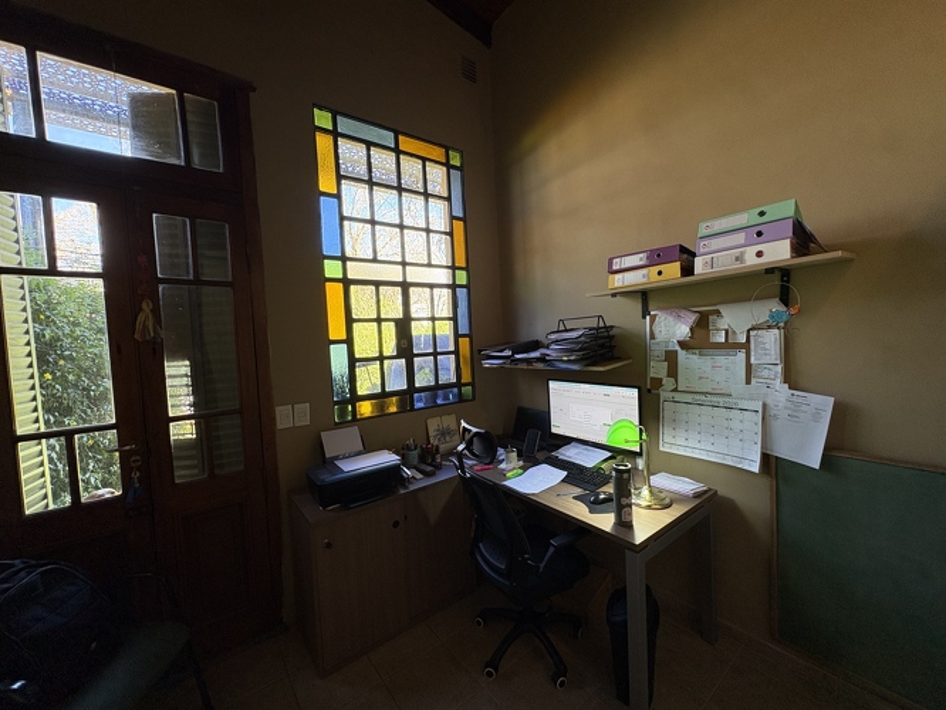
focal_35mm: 14
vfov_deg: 85.7
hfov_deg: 102.0
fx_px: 383
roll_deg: +3.2
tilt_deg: -2.1
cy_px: 355
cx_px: 473
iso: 250
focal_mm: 2.22
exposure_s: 1/120
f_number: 2.2
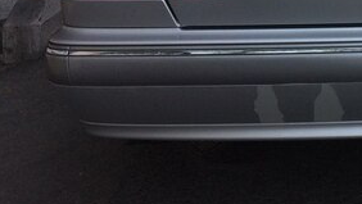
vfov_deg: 15.7
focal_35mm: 74
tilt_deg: -6.0
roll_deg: +1.3
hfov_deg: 26.3
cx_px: 401
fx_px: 711
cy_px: -46
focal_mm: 4.15
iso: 32
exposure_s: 1/513
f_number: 2.2
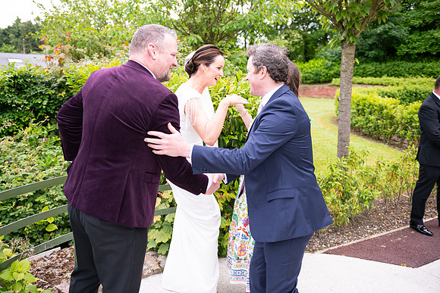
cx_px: 220
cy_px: 146
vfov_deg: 41.1
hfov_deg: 58.7
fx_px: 391
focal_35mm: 32
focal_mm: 32
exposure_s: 1/800
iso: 250
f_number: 3.5
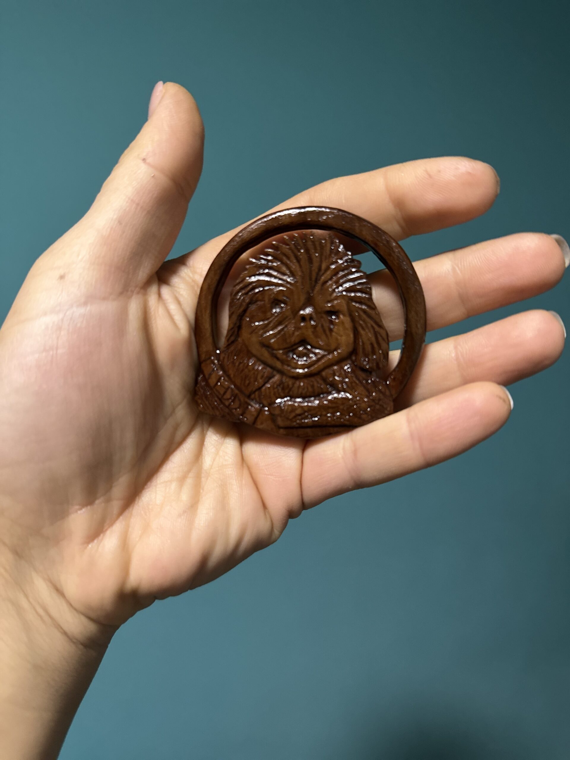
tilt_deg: -12.7
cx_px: 285
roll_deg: -0.4
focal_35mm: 24
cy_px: 380
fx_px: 527
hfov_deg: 56.8
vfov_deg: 71.6
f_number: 1.78
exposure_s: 1/60
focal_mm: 6.86
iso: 800
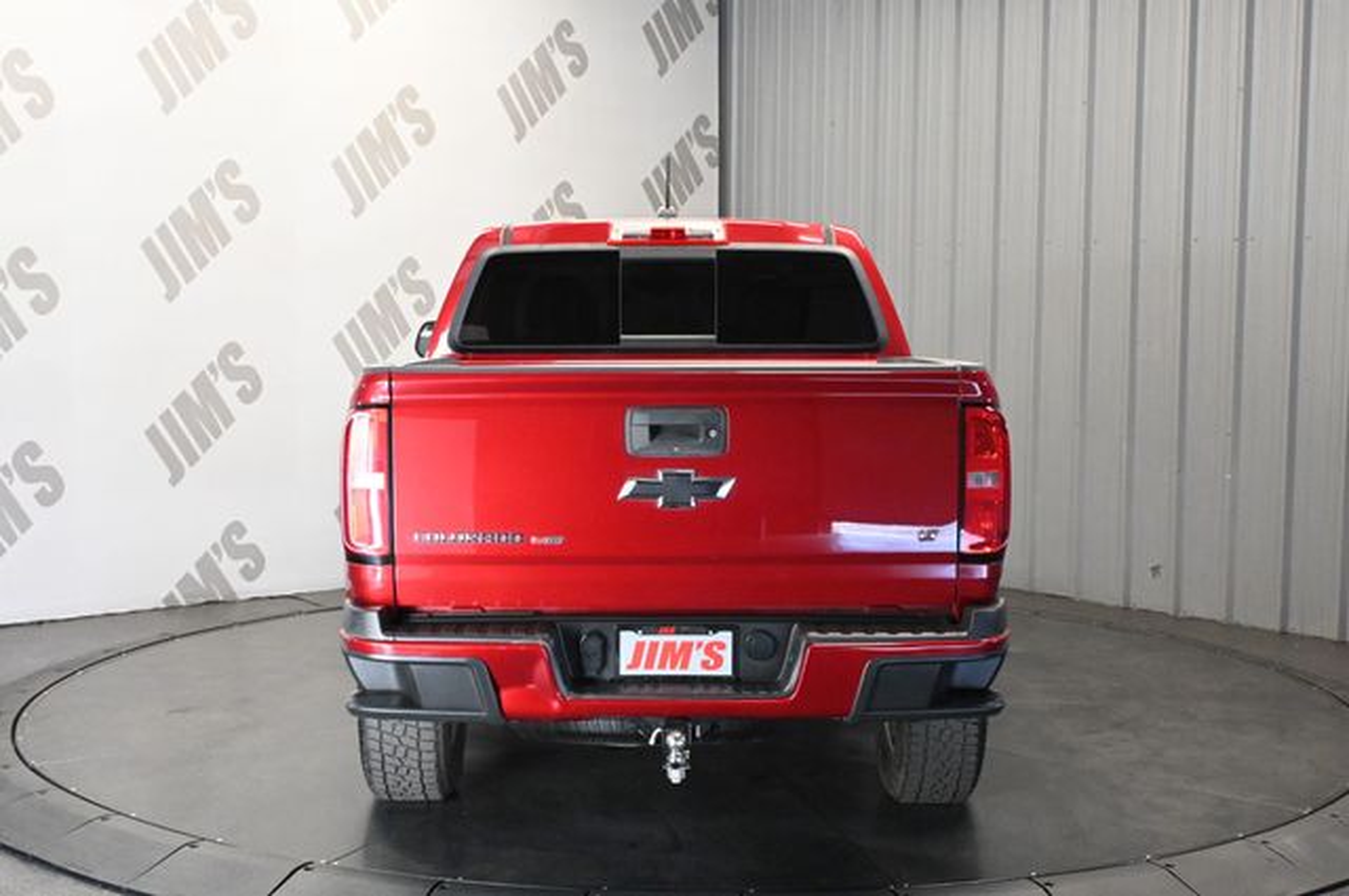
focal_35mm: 45
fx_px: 1684
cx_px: 674
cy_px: 448
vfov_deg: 29.8
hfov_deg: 43.7
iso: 3200
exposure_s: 1/80
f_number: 4.8
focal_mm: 30
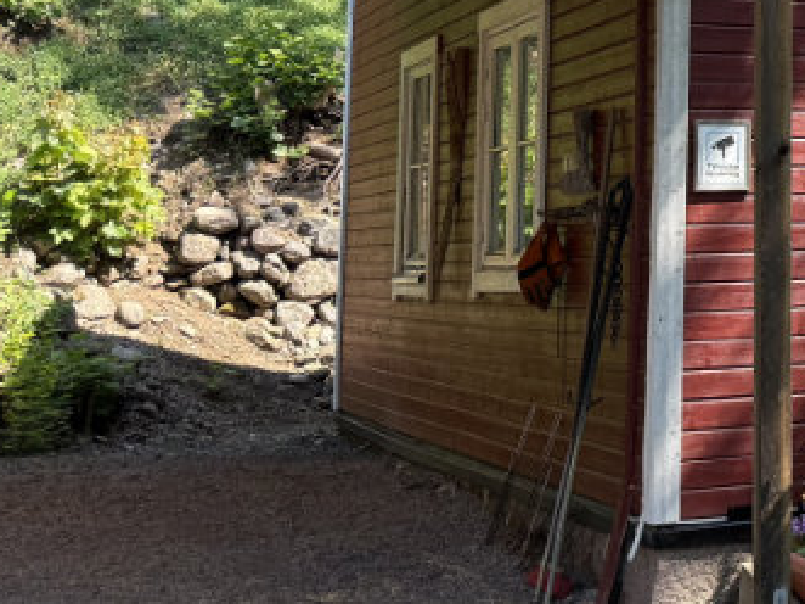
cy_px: 32
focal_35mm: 87
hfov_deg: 18.0
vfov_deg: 16.7
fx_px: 2022
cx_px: 1442
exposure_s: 1/979
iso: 100
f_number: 1.8
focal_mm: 6.8
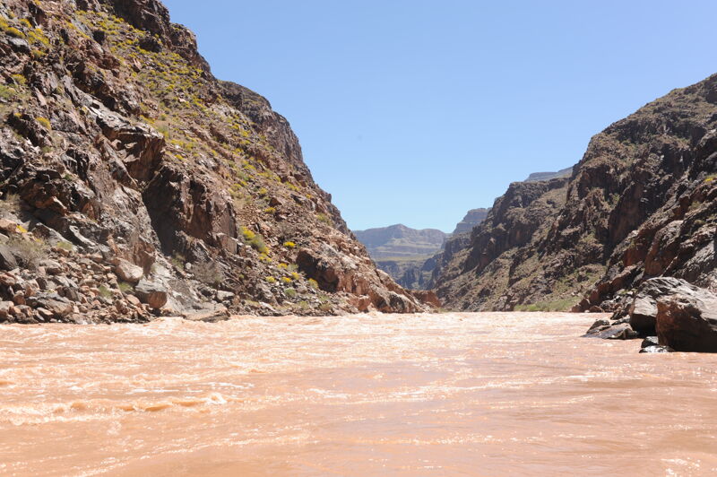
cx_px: 358
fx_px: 696
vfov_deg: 37.8
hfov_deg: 54.5
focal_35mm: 35
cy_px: 238
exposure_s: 1/250
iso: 200
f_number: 10
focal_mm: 35
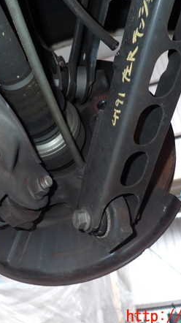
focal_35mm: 37
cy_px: 162
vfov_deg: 54.0
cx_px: 72
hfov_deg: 31.8
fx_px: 316
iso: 200
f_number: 2
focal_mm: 4.5
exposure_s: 1/30
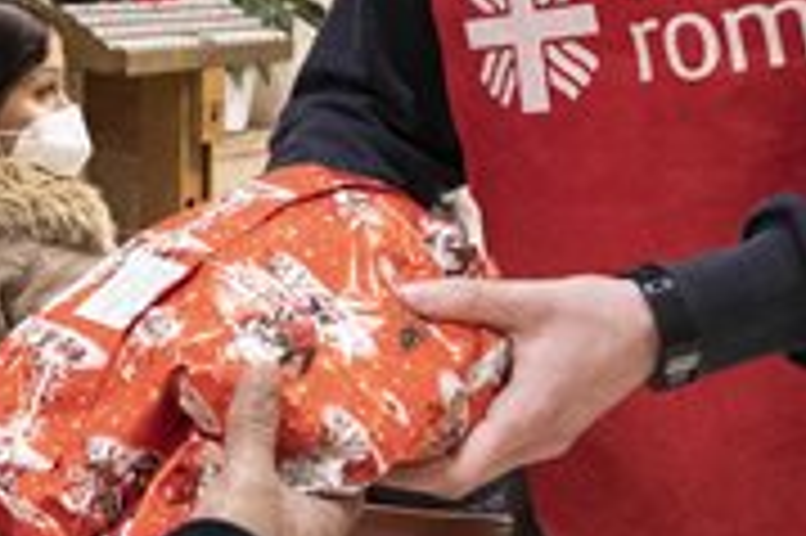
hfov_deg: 25.9
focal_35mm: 75
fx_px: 1678
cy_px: 81
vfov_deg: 17.9
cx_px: 34
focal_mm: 16
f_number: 4.5
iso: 4000
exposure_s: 1/200
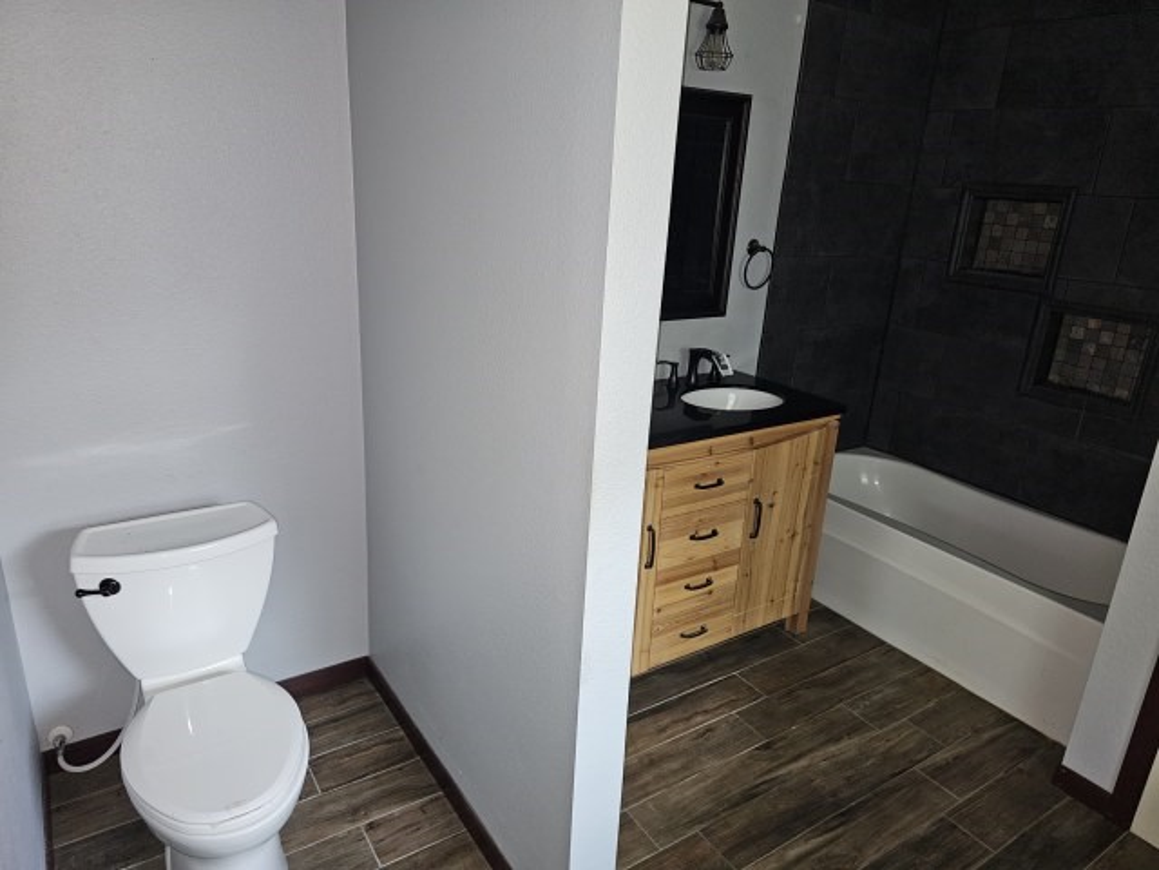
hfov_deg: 73.9
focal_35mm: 23
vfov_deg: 58.9
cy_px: 435
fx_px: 770
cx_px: 580
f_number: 1.7
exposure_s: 1/17.2
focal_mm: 6.3
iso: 125
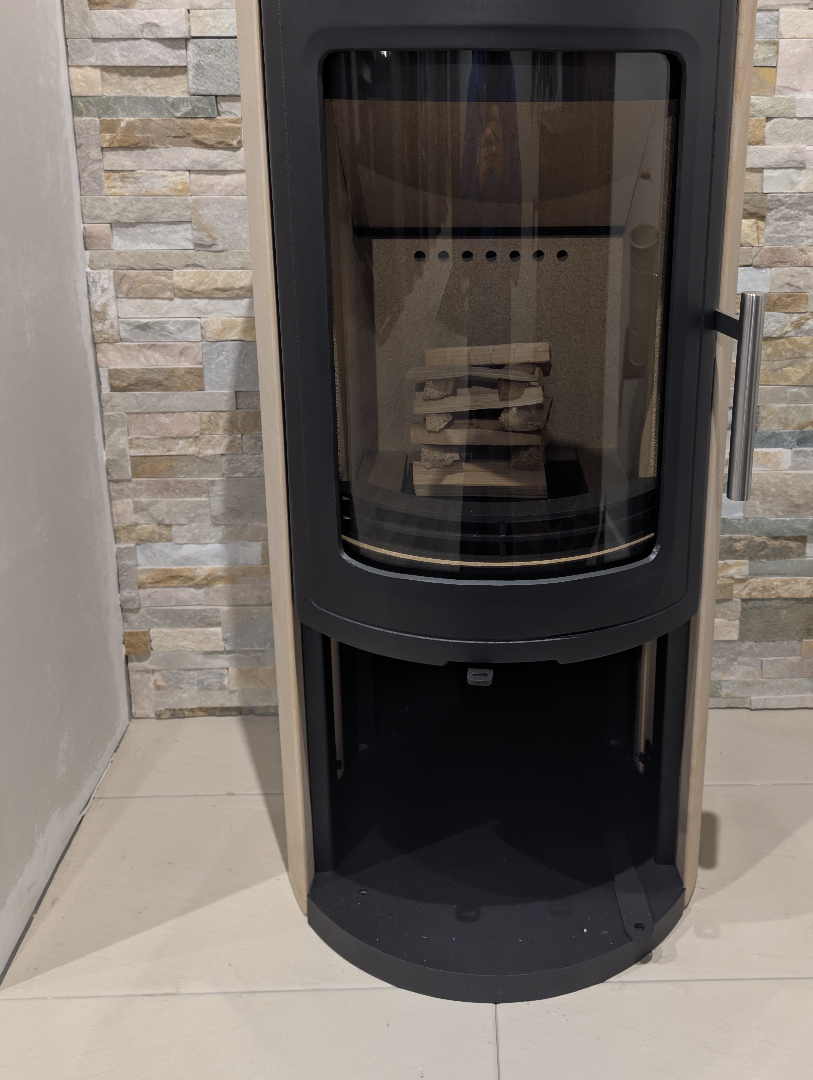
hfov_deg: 42.9
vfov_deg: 54.7
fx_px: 1031
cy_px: 408
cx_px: 482
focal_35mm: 33
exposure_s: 1/50
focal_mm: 6.9
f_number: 1.68
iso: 266
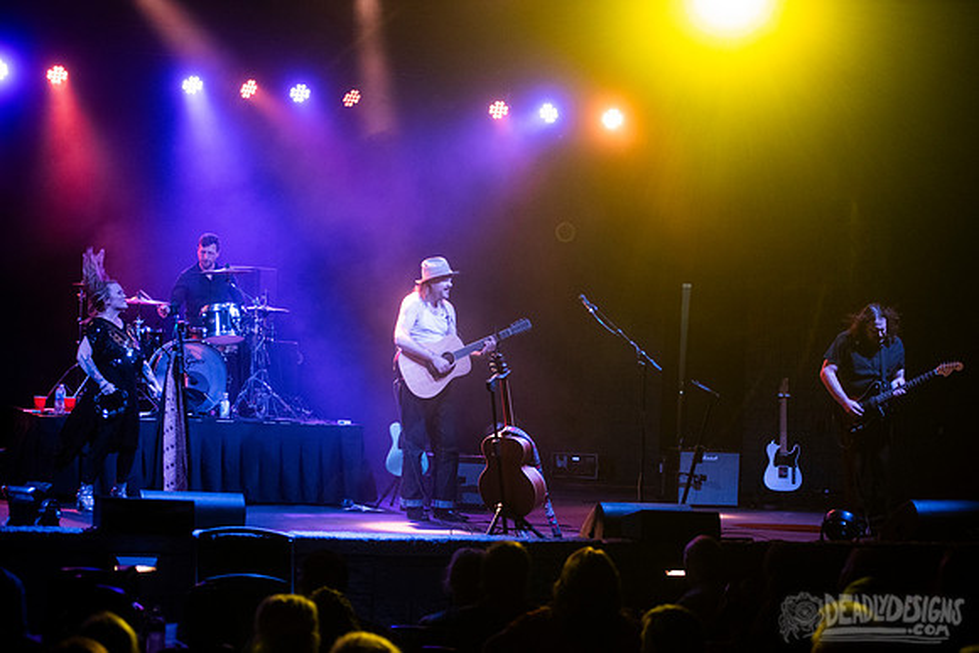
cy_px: 326
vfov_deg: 17.1
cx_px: 490
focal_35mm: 80
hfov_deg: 25.4
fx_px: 2176
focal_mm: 80
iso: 2500
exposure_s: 1/400
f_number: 3.2
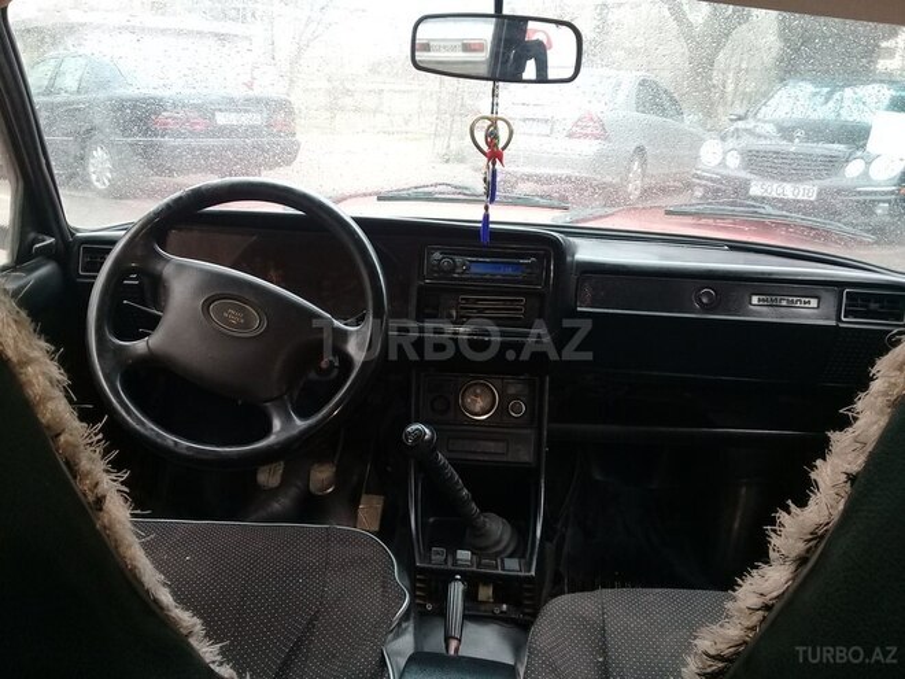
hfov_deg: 58.4
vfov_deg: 45.4
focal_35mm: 31
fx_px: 810
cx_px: 452
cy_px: 340
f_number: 2.2
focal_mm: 3.3
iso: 64
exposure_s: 1/33
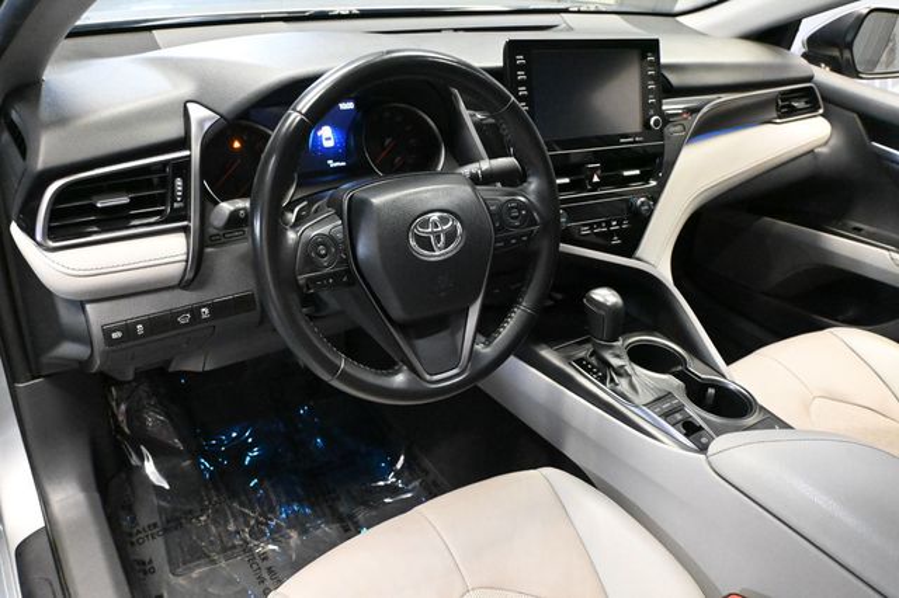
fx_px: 711
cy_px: 299
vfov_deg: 45.6
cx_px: 450
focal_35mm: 28
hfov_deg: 64.6
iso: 11400
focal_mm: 19
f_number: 3.8
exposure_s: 1/60
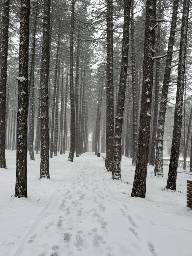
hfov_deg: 53.1
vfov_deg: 67.3
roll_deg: -2.9
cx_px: 96
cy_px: 128
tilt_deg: +1.9
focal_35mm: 26
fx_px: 192
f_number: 1.5
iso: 50
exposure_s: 1/434
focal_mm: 5.7
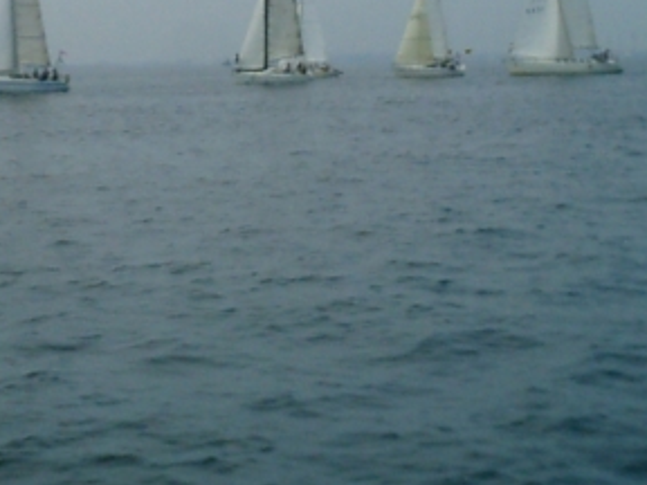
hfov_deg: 19.5
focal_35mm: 100
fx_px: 1869
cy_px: -58
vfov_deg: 14.4
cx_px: 142
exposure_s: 1/4000
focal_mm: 7.5
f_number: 3.2
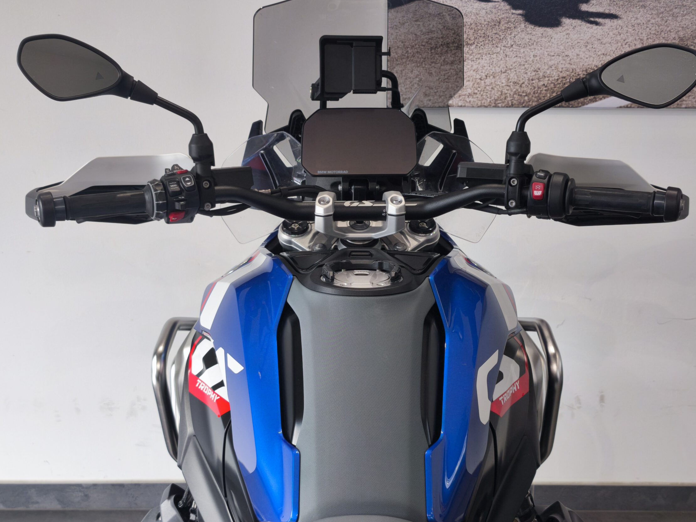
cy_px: 276
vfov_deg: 27.5
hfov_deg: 36.2
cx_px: 366
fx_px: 1066
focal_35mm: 53
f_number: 1.6
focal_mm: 6.57
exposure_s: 1/100
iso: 64
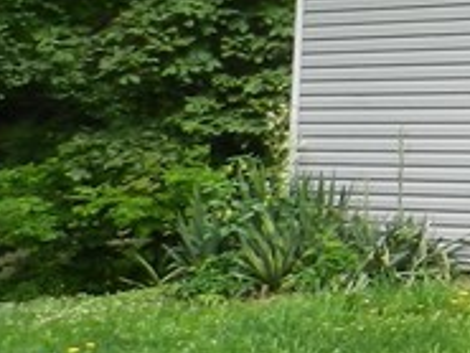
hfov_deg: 11.8
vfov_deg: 11.6
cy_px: -5
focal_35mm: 127
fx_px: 1725
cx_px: 1217
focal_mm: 4
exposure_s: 1/500
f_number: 3.4
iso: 160
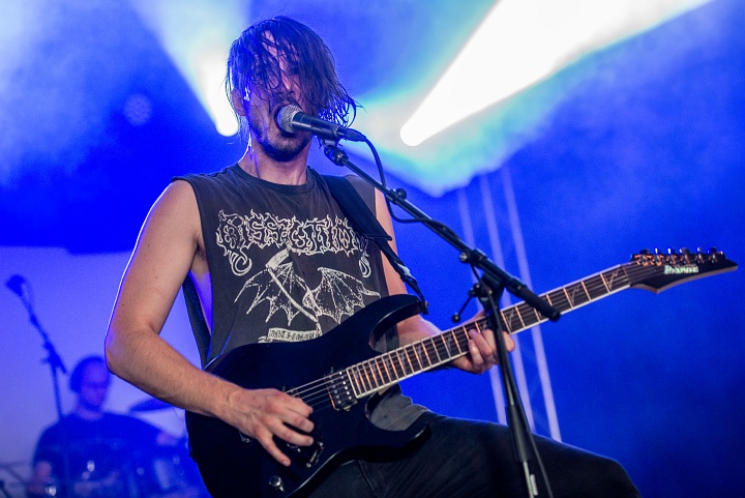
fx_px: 1760
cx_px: 372
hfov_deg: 23.9
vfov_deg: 16.1
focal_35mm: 85
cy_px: 249
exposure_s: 1/125
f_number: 3.2
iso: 1600
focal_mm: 85
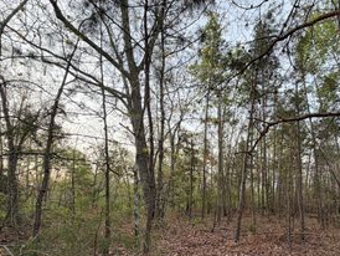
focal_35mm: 22
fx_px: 216
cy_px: 190
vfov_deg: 58.2
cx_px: 212
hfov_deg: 75.0
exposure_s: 1/150
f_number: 2.2
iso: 40
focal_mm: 2.22
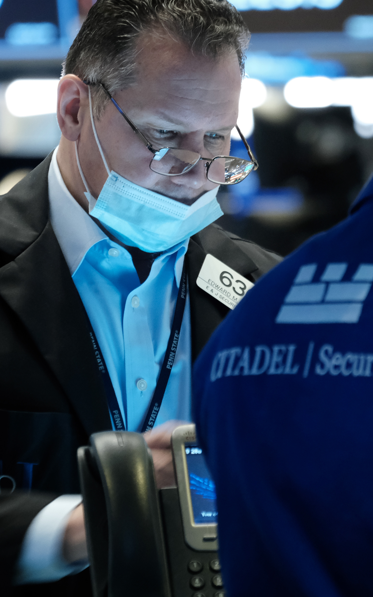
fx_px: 6523
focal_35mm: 401
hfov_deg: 3.3
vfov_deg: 5.2
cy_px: 268
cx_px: 237
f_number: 4.5
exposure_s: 1/30
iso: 3200
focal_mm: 148.5
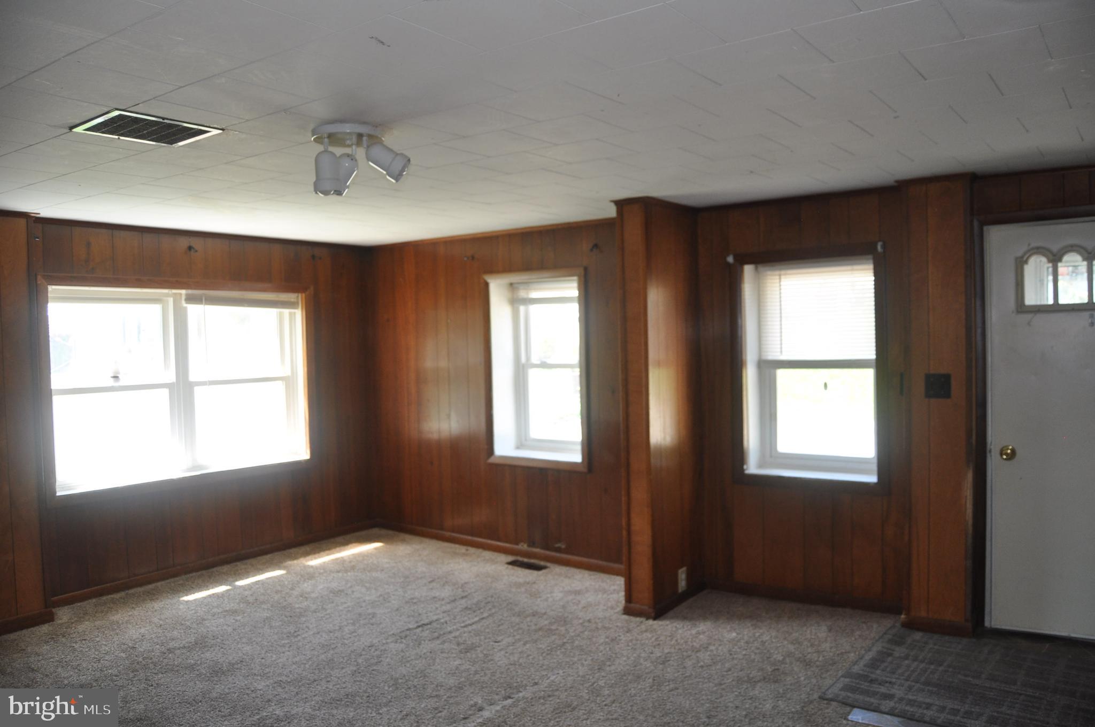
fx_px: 820
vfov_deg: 47.8
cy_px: 364
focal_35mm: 27
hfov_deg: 67.4
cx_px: 548
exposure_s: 1/125
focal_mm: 18
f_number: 3.5
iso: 400
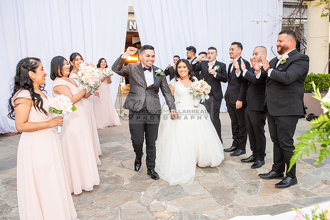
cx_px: 181
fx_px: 256
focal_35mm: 28
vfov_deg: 46.5
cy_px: 108
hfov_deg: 65.4
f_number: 5
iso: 800
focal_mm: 24
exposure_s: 1/160
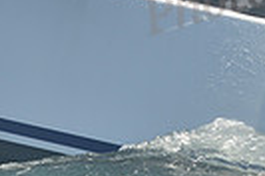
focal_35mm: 875
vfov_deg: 1.6
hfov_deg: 2.4
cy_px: 59
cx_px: 530
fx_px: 6426
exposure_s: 1/1000
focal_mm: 200
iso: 280
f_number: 6.3
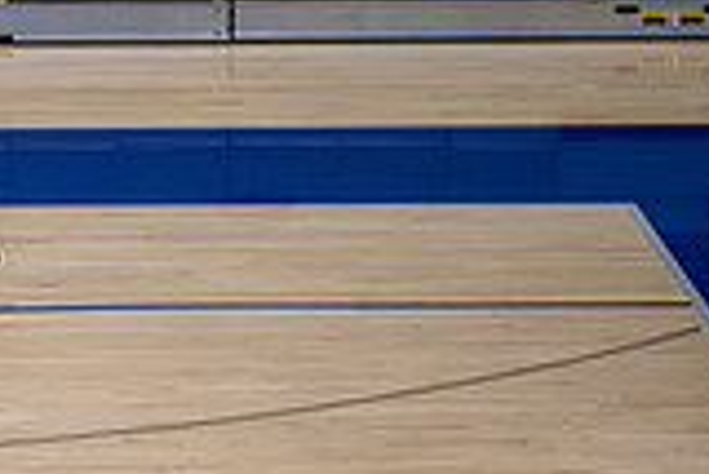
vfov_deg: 4.1
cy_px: 295
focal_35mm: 333
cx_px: -500
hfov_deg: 6.1
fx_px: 6564
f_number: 2.8
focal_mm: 70
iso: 3200
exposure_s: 1/1000
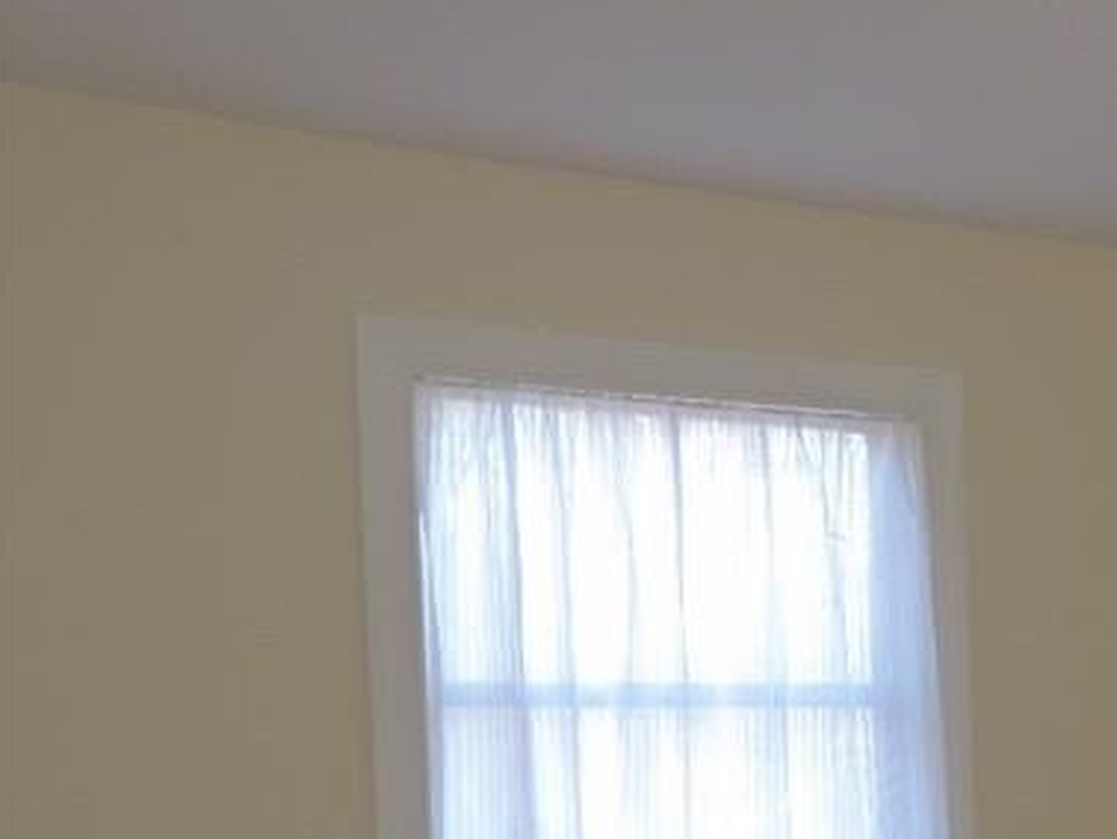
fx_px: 2099
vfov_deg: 21.9
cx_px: 1507
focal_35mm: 65
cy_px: 815
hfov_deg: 25.2
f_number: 3
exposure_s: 1/40
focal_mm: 4.3
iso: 125
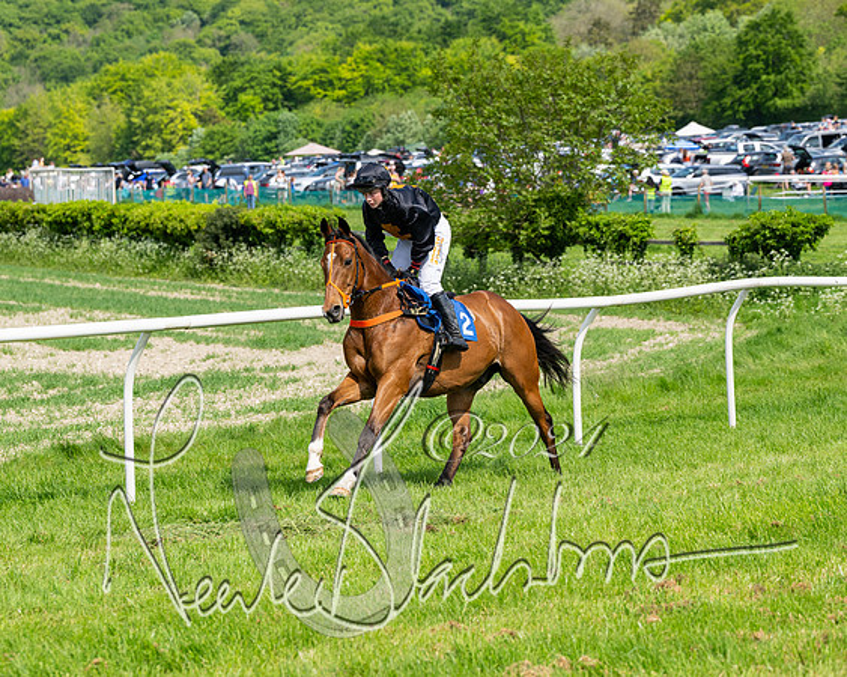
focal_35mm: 135
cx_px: 424
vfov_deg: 11.4
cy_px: 338
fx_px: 3388
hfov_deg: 14.2
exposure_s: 1/1250
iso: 200
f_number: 5.6
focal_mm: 120
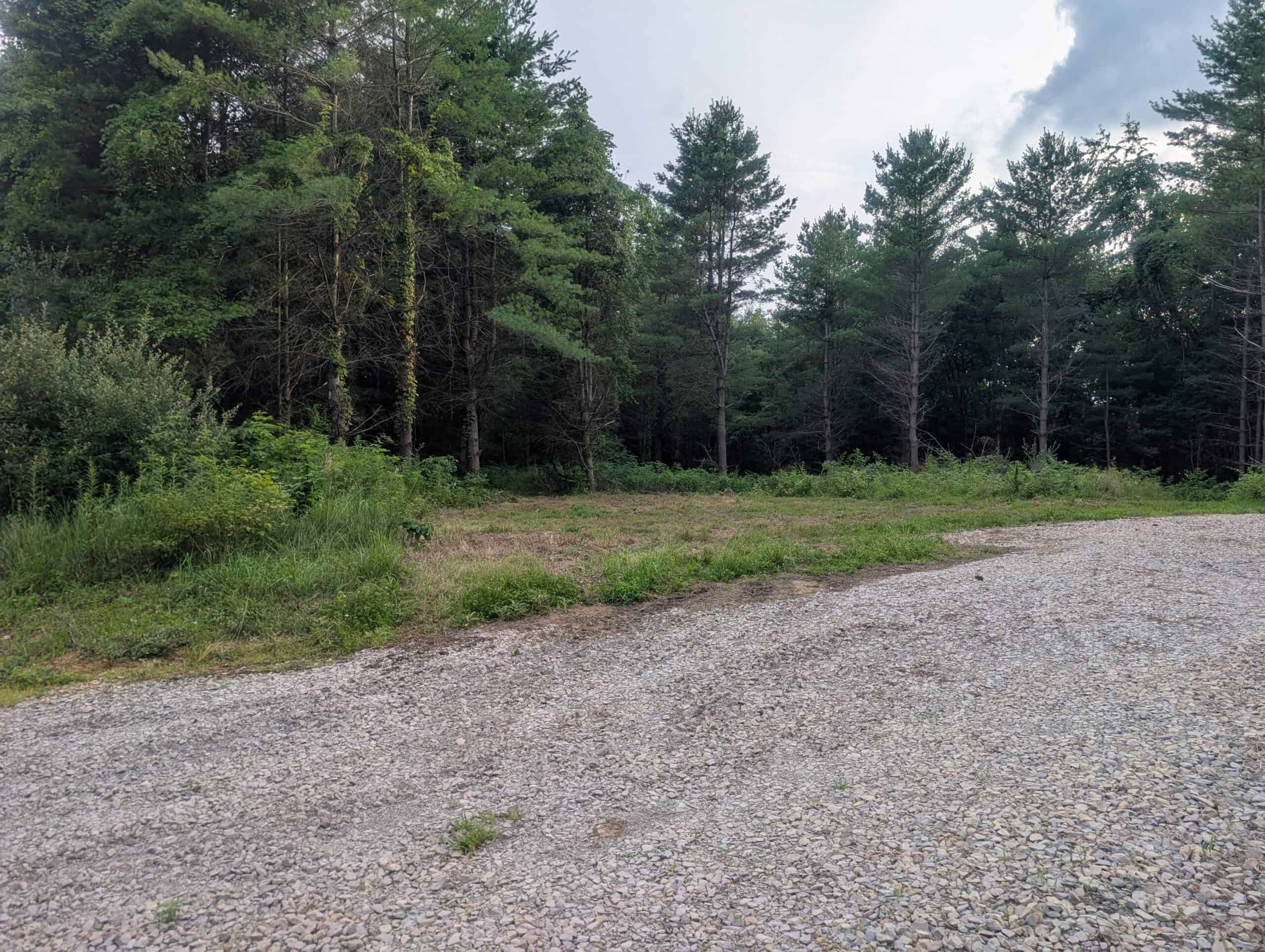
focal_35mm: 24
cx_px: 632
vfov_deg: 56.9
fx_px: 878
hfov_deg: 71.5
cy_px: 476
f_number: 1.68
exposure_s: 1/487
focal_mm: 6.9
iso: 21
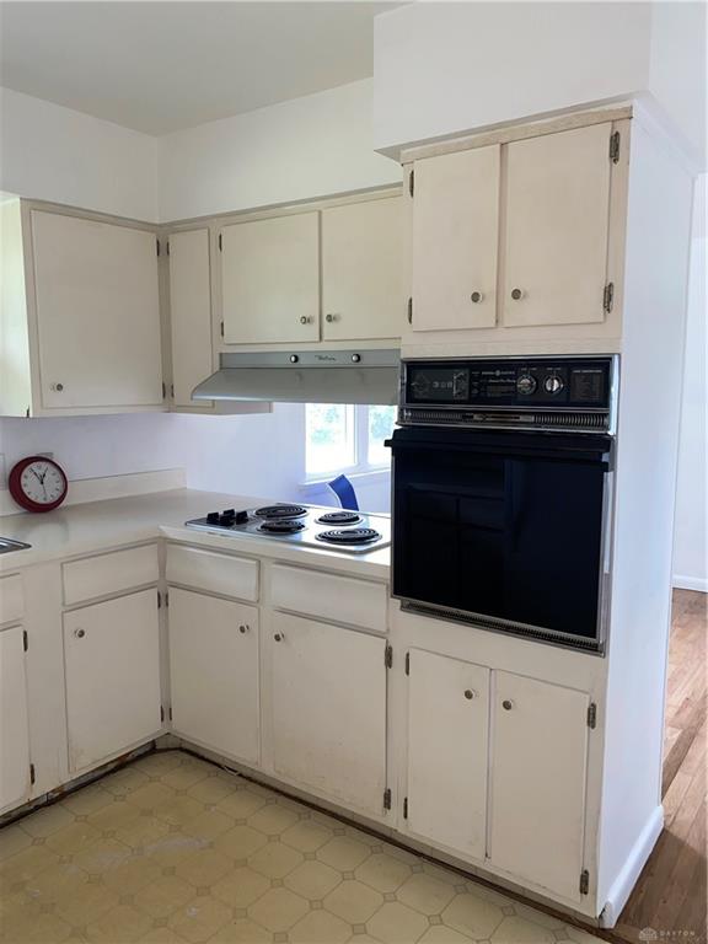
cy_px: 472
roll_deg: +0.2
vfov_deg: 67.3
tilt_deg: -6.5
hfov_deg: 53.1
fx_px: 709
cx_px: 354
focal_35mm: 26
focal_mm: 4.25
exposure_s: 1/24
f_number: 1.8
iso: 50
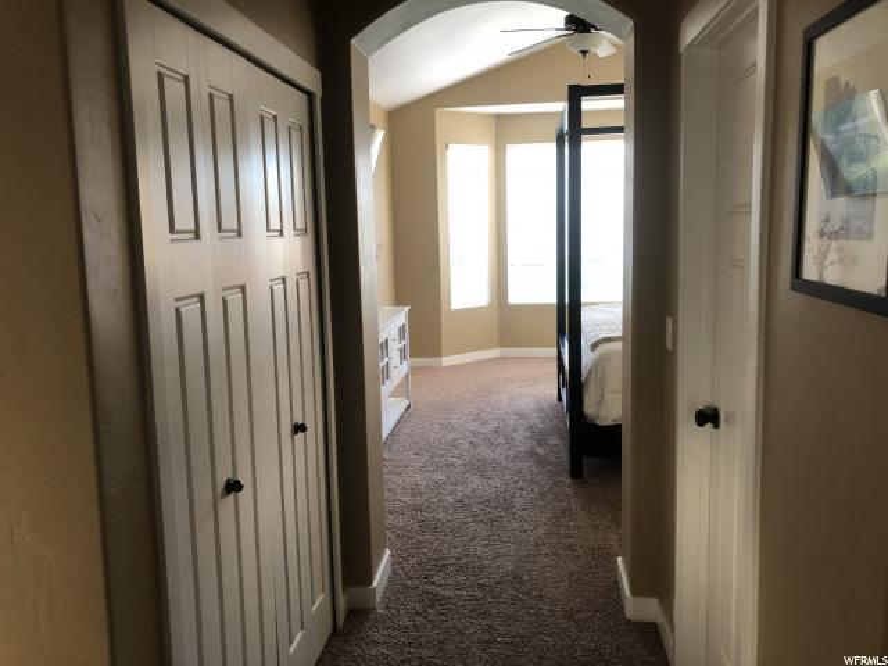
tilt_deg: -6.5
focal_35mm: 28
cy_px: 333
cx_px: 444
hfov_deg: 63.4
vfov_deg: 49.7
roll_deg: +1.1
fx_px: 718
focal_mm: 3.99
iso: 40
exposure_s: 1/15
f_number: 1.8
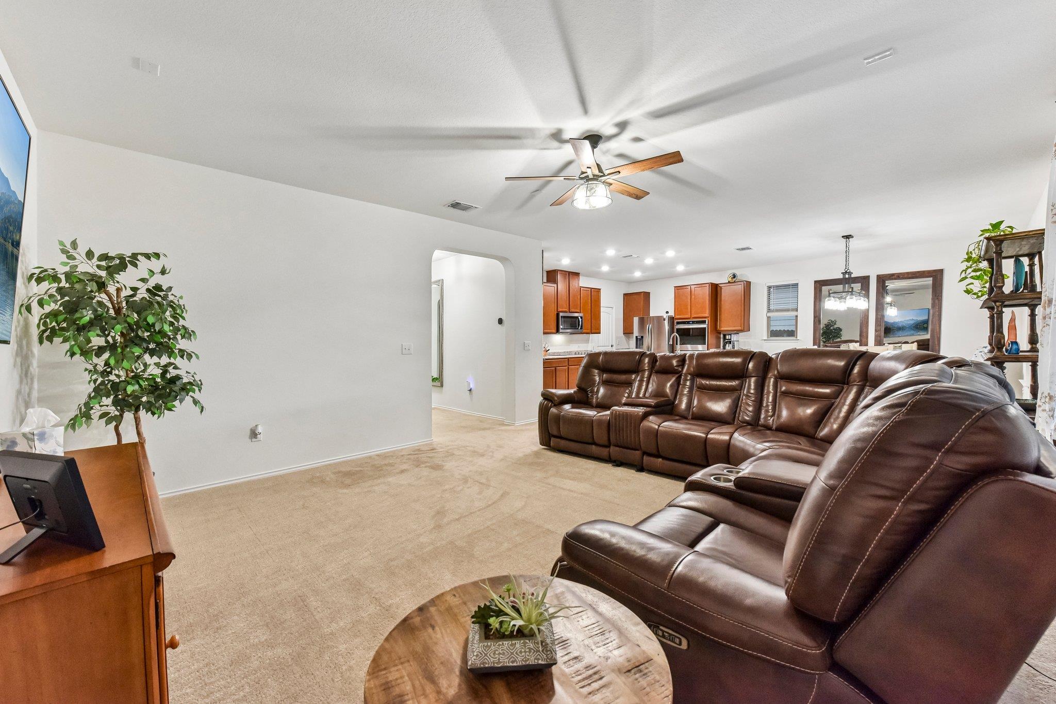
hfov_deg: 104.3
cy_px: 352
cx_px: 528
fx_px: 411
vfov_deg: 81.2
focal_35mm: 14
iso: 1800
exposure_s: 1/15
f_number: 8
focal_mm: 14
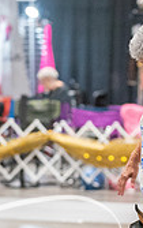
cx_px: 139
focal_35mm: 399
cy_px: 148
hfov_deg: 3.3
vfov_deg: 5.3
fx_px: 2477
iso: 6400
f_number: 2.8
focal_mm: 113
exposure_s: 1/250
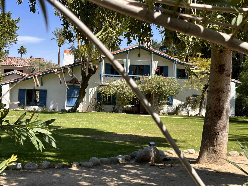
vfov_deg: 30.3
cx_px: 124
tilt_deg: +0.3
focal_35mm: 48
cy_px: 93
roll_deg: -1.9
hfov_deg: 39.7
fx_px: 344
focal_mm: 6.86
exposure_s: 1/2028
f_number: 1.78
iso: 64
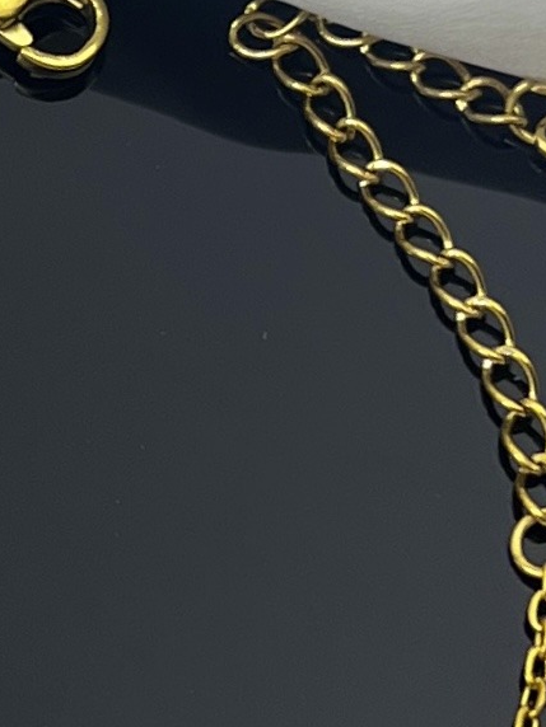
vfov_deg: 22.4
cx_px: -154
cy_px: 598
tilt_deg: -62.4
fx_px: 1809
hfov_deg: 16.3
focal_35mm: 86
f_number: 1.5
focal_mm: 5.7
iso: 50
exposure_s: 1/359
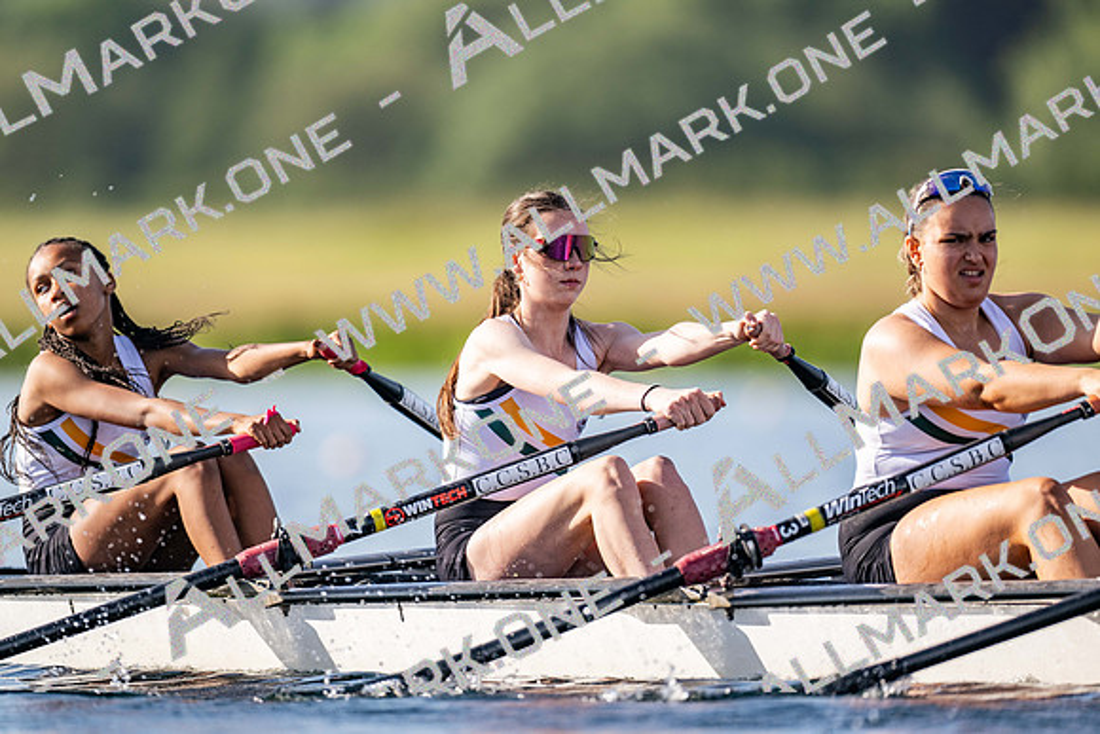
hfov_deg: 3.4
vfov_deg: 2.3
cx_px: 550
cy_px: 367
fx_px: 18337
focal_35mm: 600
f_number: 4
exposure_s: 1/2500
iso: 360
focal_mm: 600
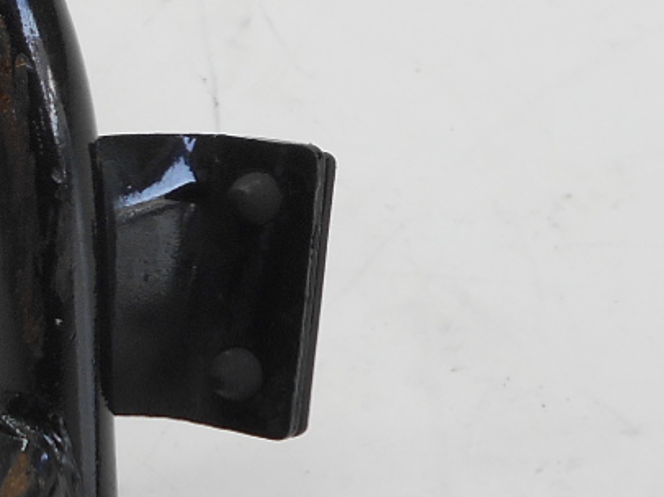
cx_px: -13
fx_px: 2569
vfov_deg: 11.0
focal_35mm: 134
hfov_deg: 14.5
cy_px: 167
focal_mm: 5.8
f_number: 3.6
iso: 80
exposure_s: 1/60
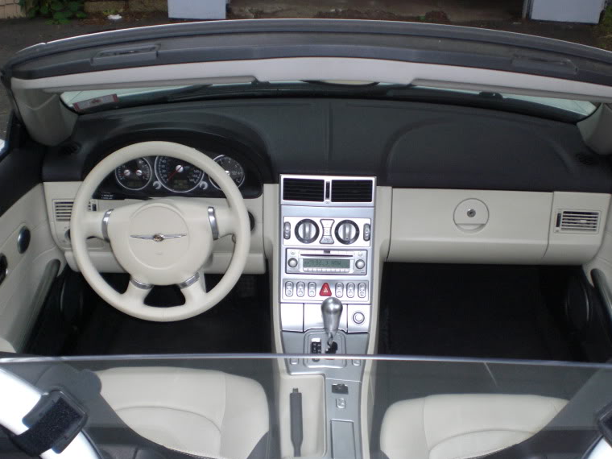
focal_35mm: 40
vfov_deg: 36.0
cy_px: 221
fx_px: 707
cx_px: 309
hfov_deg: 46.8
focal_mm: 6.3
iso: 200
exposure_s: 1/60
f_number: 3.1
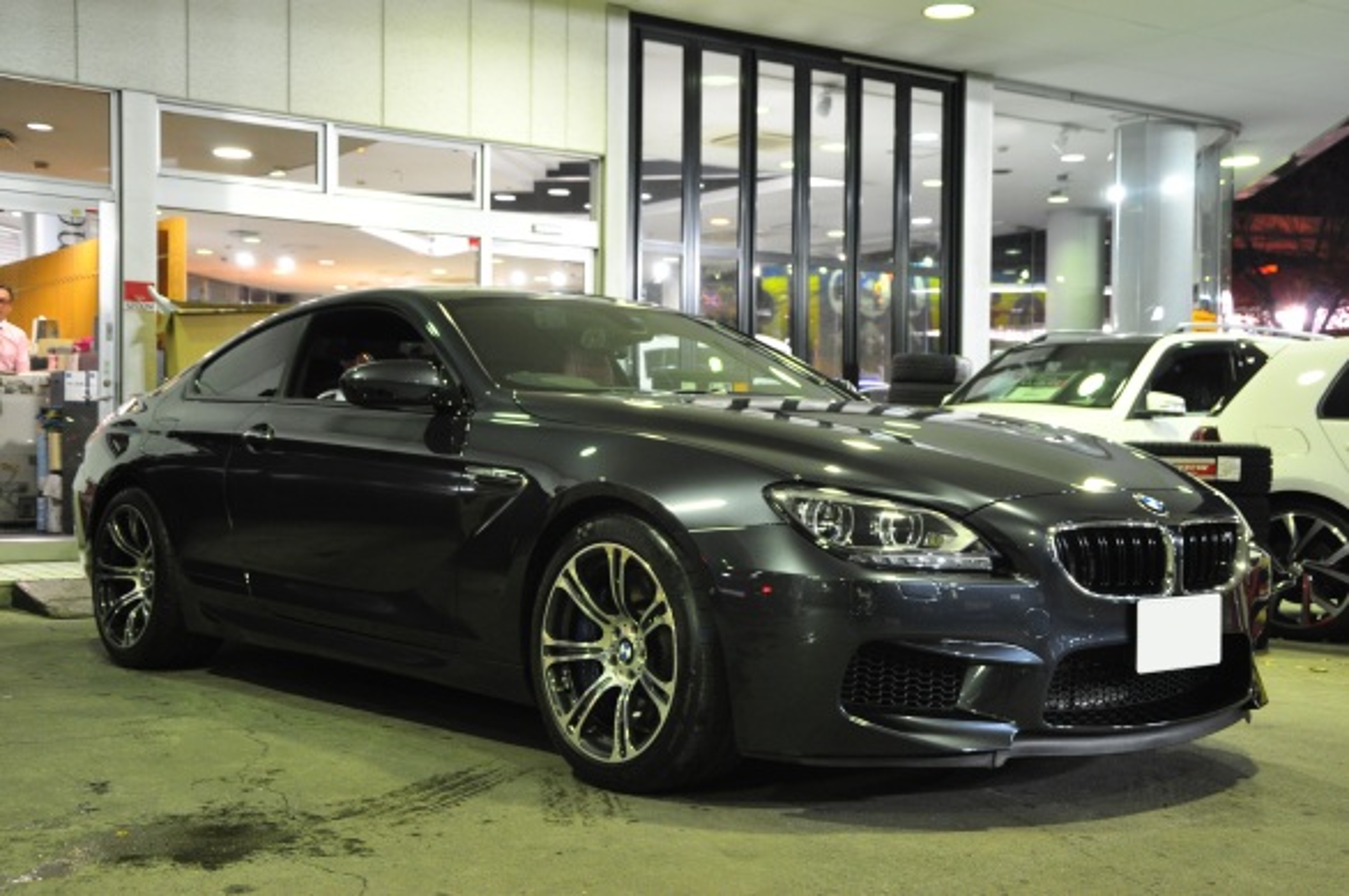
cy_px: 448
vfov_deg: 29.8
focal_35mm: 45
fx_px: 1684
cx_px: 674
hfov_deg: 43.7
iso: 800
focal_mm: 30
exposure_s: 1/15
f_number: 6.3
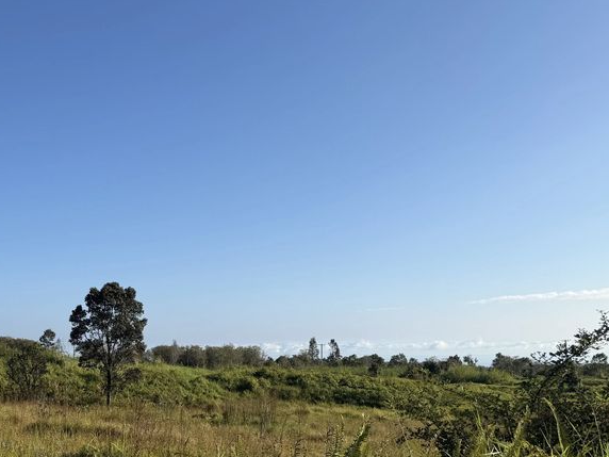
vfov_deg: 32.8
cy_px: 355
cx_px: 106
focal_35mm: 43
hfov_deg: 41.6
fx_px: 756
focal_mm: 6.76
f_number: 1.78
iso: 80
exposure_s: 1/5319
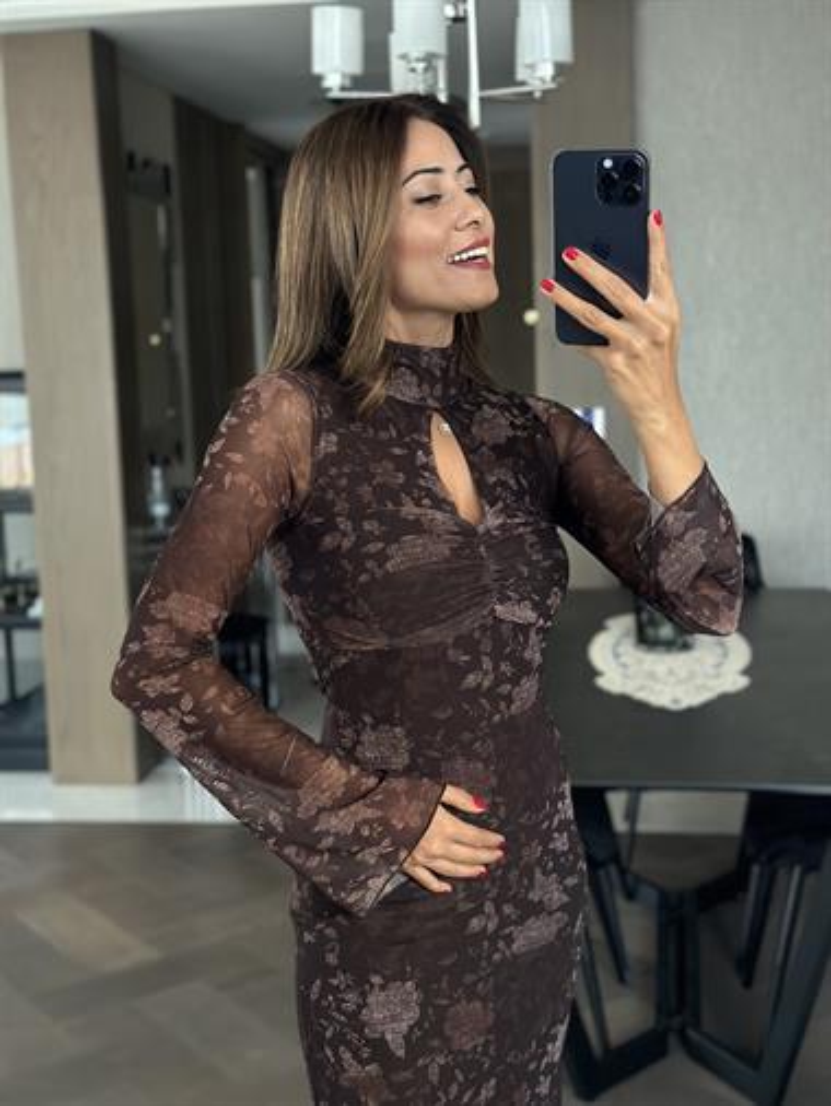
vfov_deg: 39.6
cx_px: 416
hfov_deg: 30.3
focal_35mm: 48
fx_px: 1535
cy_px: 553
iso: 640
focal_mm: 6.86
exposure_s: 1/40
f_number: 1.78
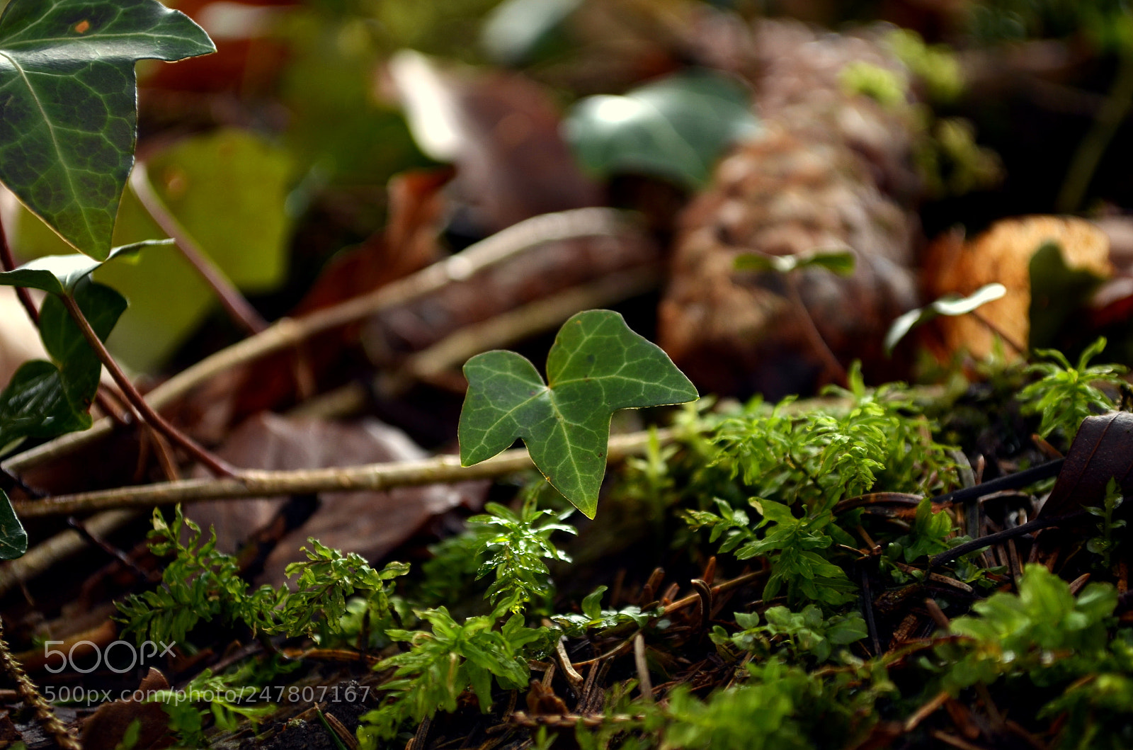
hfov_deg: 28.1
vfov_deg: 18.8
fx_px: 2261
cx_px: 566
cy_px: 375
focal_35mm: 72
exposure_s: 1/25
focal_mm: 48
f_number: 5.6
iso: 100
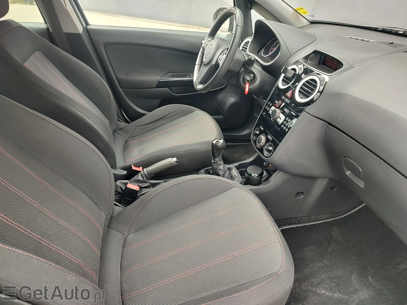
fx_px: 270
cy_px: 152
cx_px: 204
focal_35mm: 23
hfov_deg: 73.9
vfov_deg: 58.9
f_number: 1.8
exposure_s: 1/138
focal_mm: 5.56
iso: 100
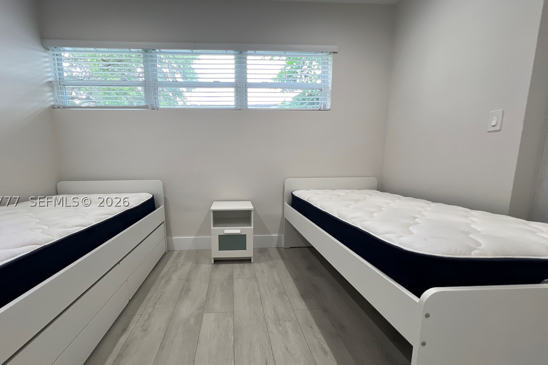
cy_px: 201
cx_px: 245
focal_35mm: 15
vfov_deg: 77.1
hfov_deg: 100.0
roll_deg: -0.1
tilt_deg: -9.2
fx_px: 228
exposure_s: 1/120
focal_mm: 1.57
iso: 160
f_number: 1.8
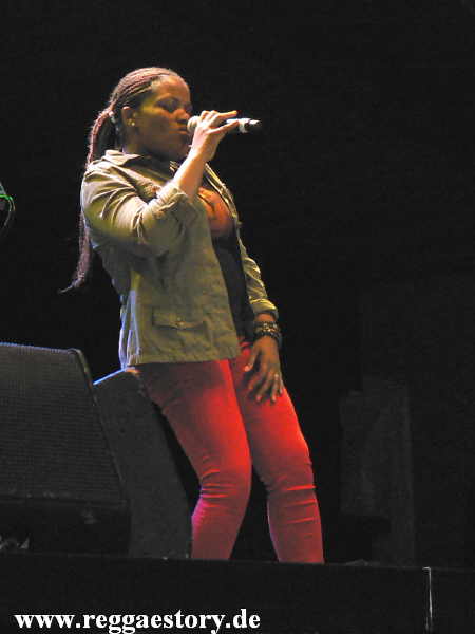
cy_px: 317
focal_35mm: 143
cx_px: 238
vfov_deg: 13.8
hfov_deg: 10.4
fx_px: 2616
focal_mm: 24.6
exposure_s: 1/60
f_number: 3.2
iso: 400
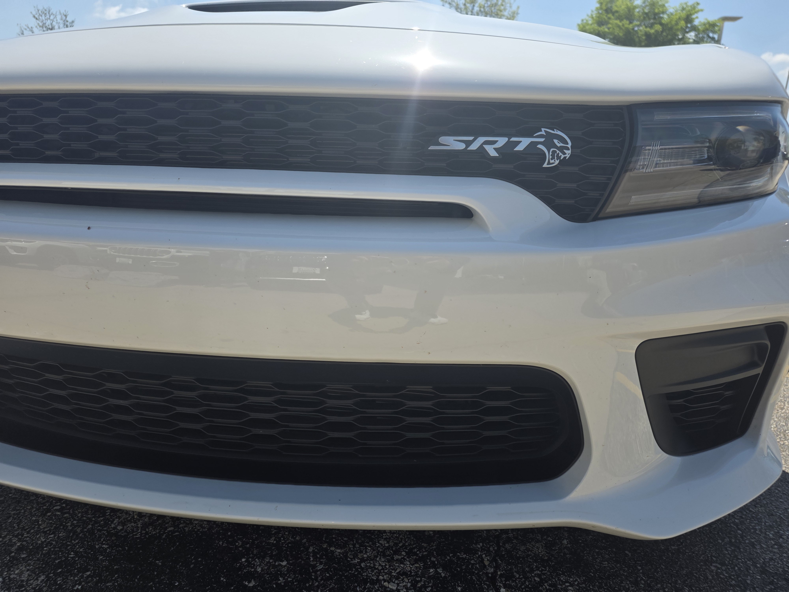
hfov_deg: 73.9
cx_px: 394
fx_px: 524
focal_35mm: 23
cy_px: 296
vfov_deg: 58.9
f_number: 1.7
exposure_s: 1/4889
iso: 80
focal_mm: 6.25
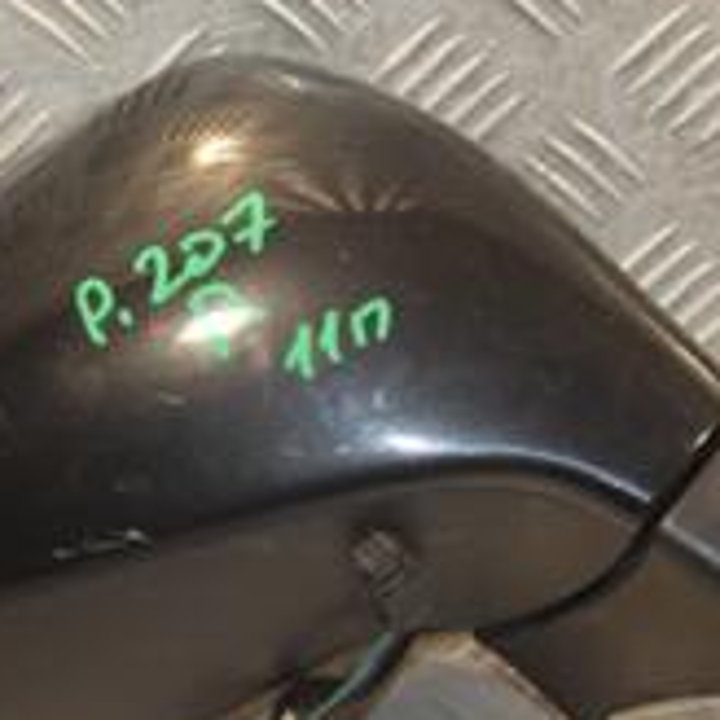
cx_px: 140
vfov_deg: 10.7
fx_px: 3849
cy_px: 527
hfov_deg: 10.7
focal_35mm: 164
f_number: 6.3
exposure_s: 1/200
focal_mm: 35
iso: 800
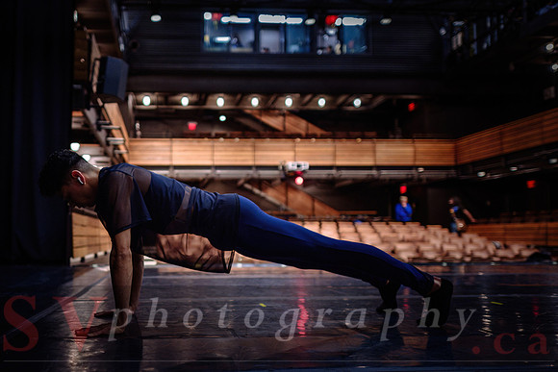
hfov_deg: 57.3
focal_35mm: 32
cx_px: 190
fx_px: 498
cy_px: 217
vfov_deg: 40.8
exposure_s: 1/125
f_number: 1.4
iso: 1250
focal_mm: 24
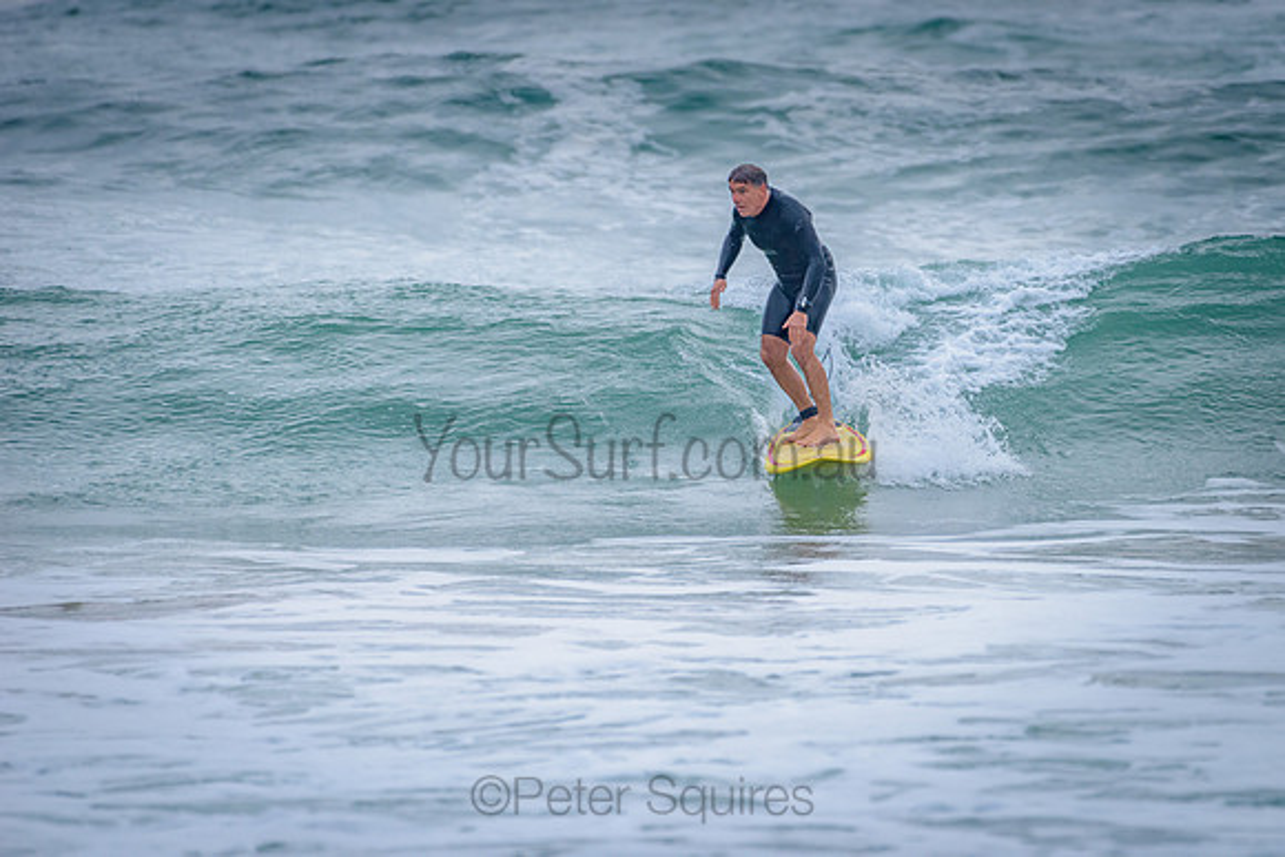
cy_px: 332
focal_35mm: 613
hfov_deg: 3.4
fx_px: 21882
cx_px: 788
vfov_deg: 2.2
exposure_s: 1/2000
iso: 800
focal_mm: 500
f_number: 6.3
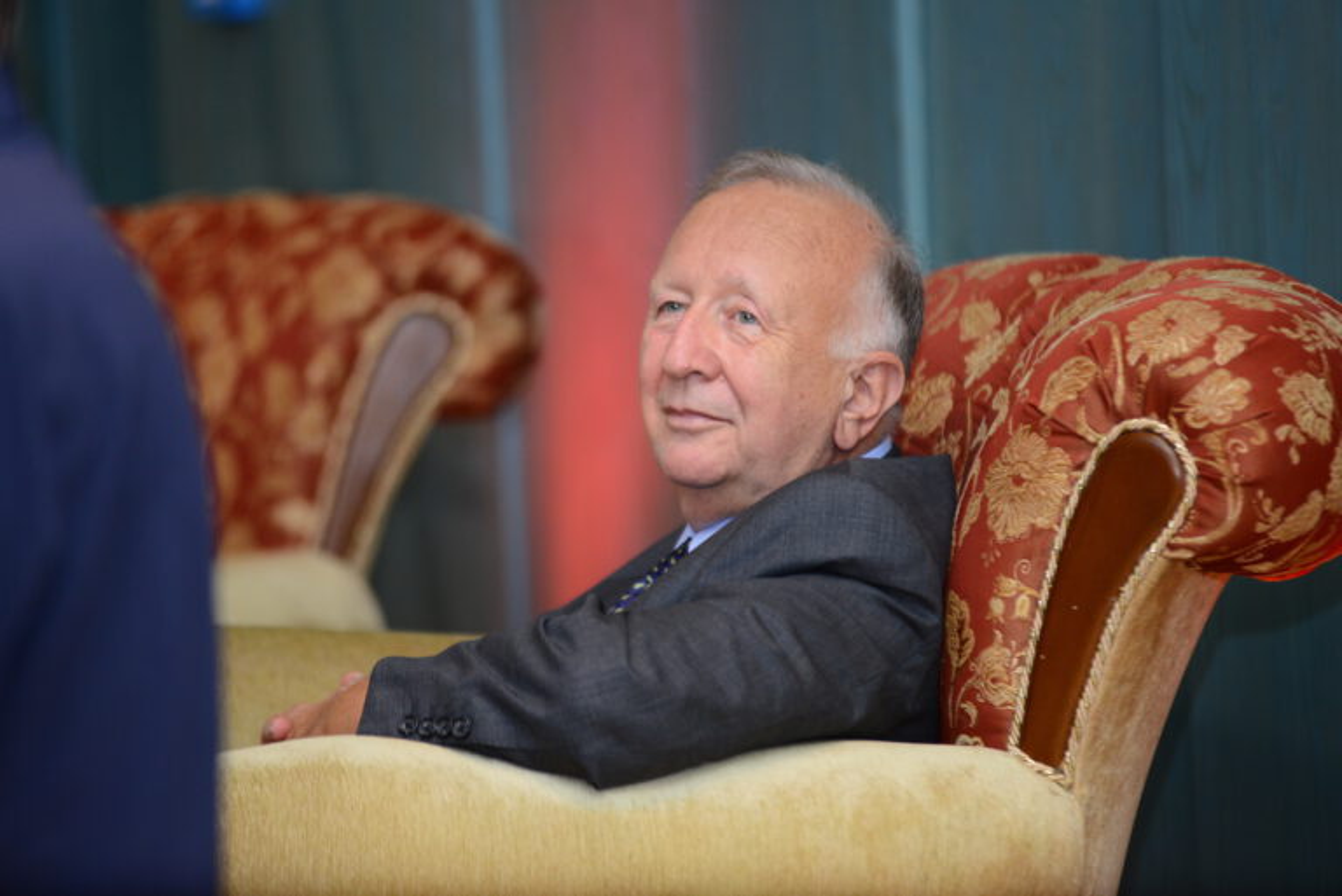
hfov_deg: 10.3
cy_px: 448
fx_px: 7459
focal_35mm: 200
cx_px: 671
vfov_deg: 6.9
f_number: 2.8
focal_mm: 200
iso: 1250
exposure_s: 1/320
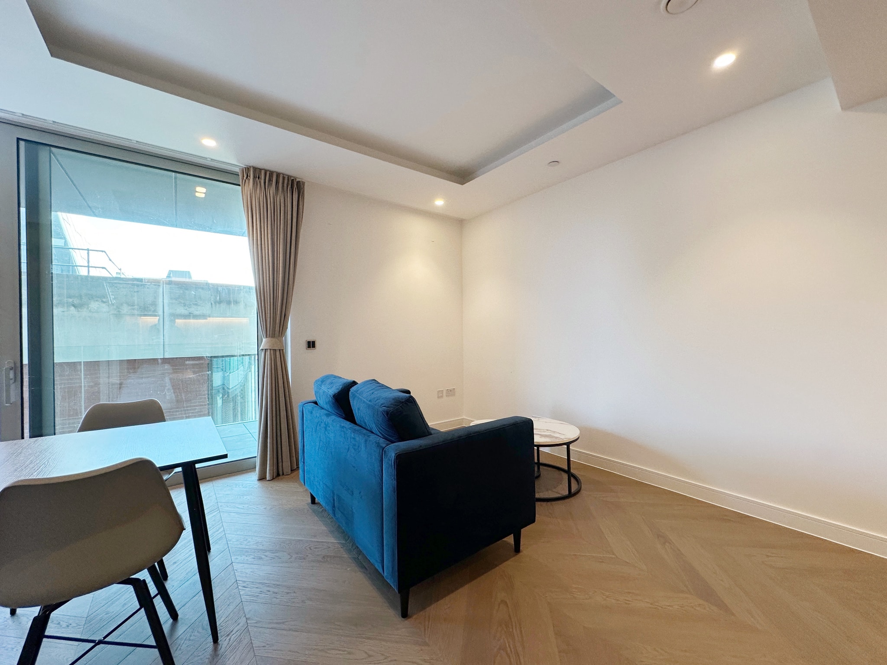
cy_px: 332
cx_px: 444
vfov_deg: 85.7
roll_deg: +1.0
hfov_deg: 102.1
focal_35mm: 14
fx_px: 359
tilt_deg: +0.6
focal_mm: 2.22
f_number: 2.2
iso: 125
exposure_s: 1/100
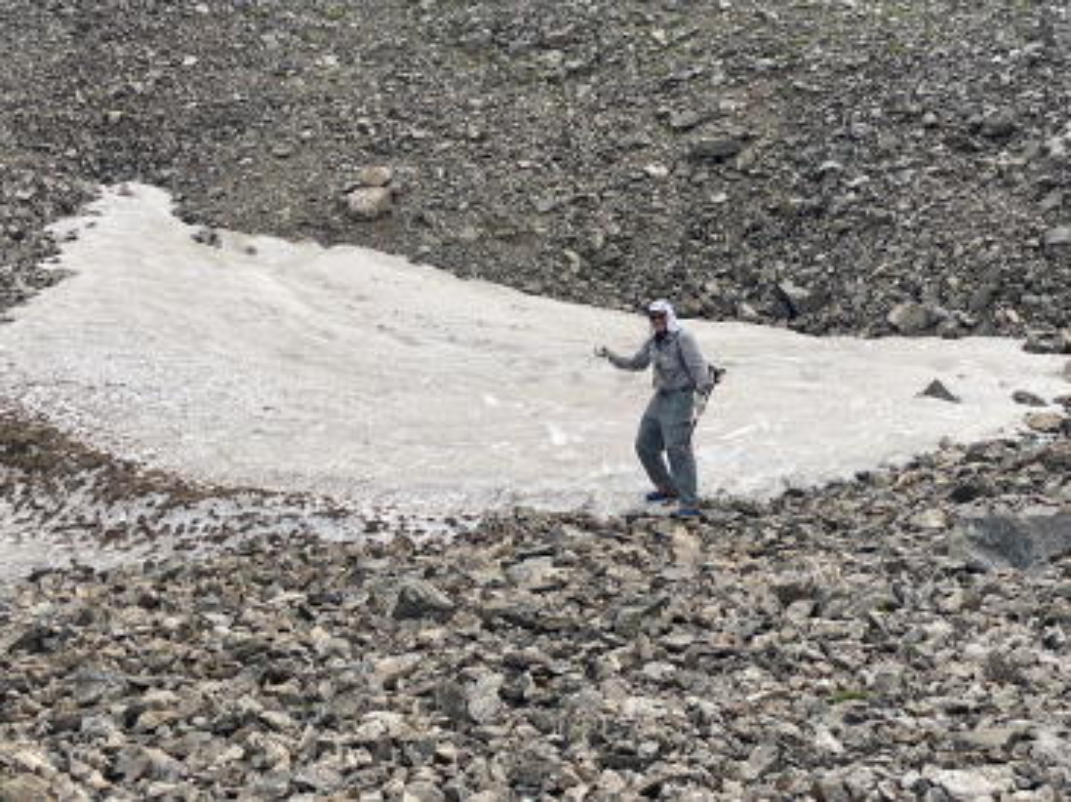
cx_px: 536
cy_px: 401
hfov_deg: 36.8
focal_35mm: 52
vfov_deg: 28.0
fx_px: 1608
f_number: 2
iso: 20
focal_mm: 6
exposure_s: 1/813
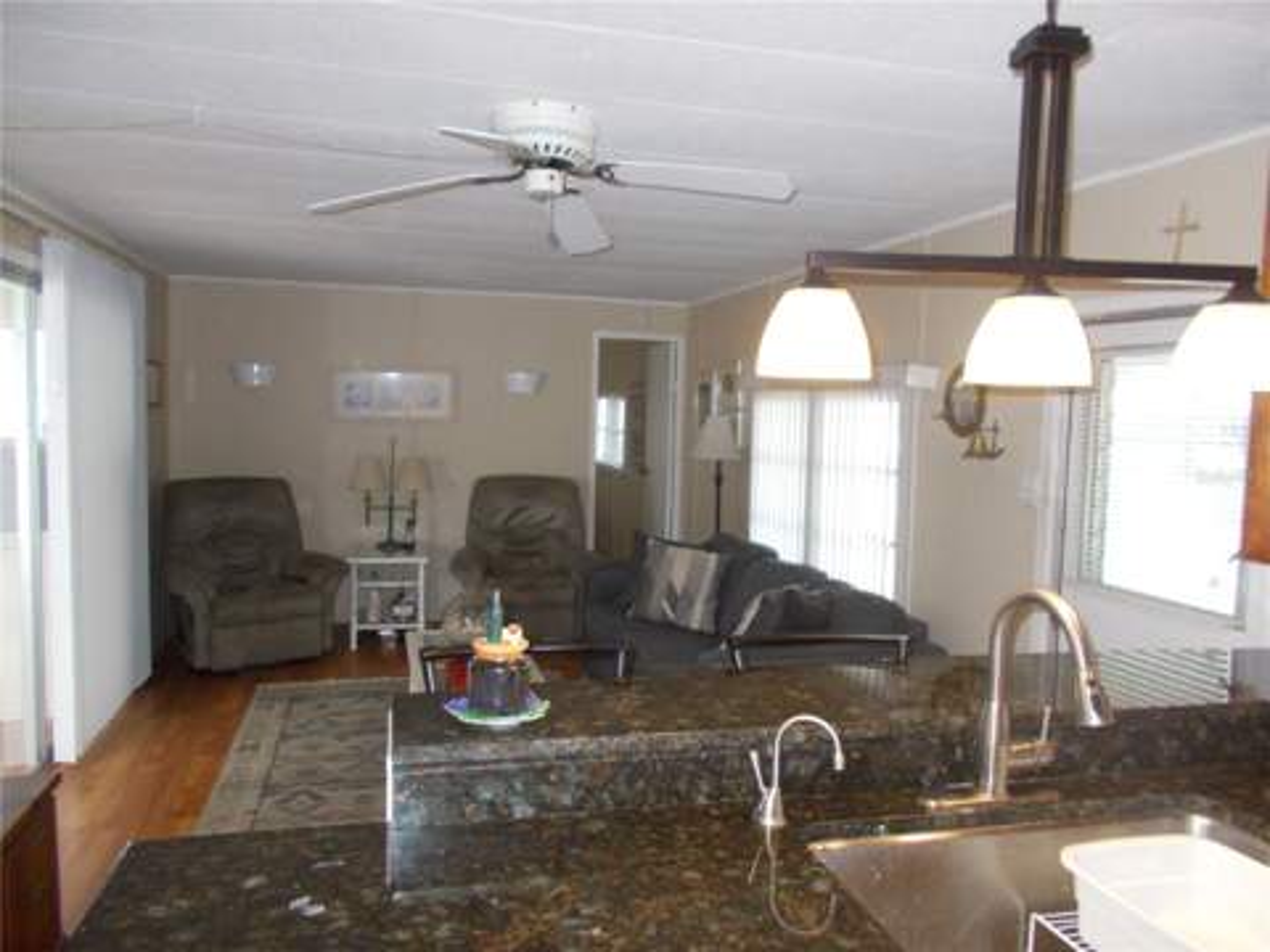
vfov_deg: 53.1
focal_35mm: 26
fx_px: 954
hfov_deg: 67.3
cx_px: 635
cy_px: 476
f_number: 3.2
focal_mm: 4.6
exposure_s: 1/25
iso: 250
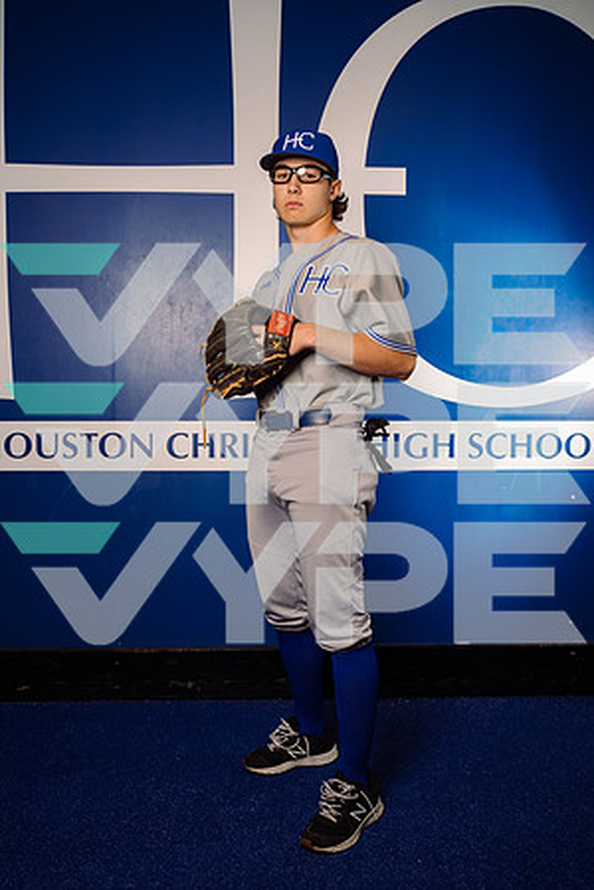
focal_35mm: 32
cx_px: 297
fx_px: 792
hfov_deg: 41.1
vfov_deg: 58.7
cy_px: 445
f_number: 5
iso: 250
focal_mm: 32
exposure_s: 1/250
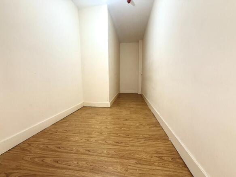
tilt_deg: -6.5
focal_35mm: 14
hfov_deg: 102.1
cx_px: 118
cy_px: 88
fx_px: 95
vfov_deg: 85.7
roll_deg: +0.9
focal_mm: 2.22
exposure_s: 1/100
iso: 320
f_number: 2.2
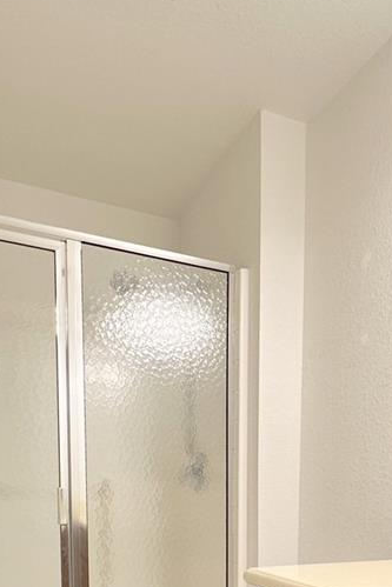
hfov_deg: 37.2
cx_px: 278
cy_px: 556
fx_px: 571
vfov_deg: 47.3
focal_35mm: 35
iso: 200
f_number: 2.2
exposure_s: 1/120
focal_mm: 2.22
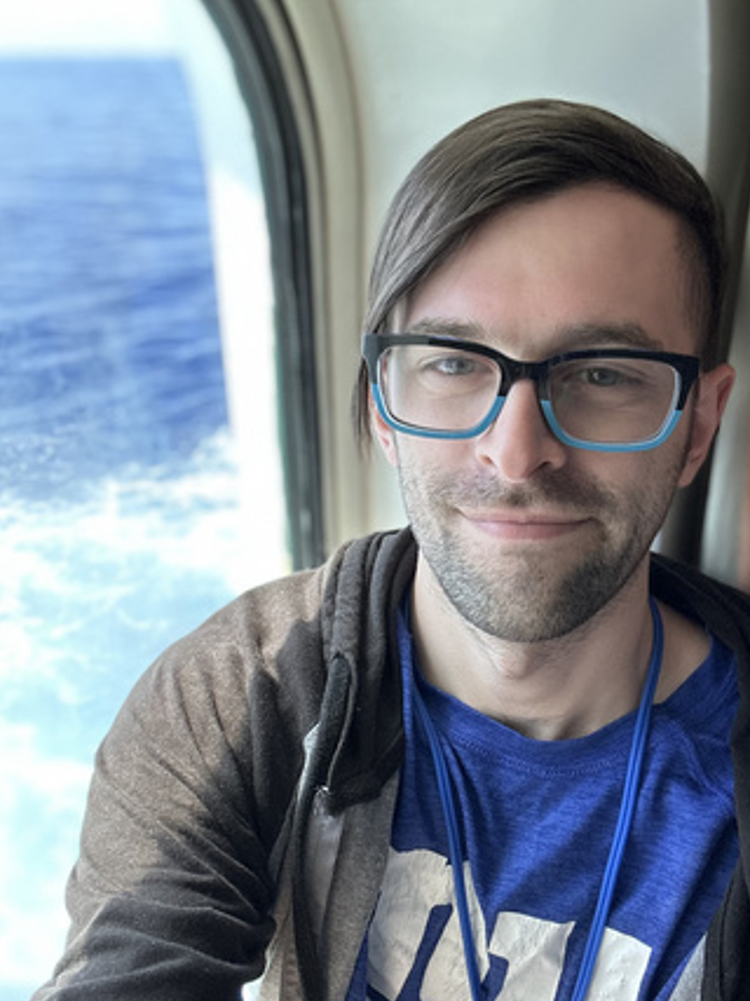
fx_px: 1041
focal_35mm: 36
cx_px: 422
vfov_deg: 51.4
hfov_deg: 39.6
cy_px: 520
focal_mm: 2.69
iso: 80
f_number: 1.9
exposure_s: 1/109
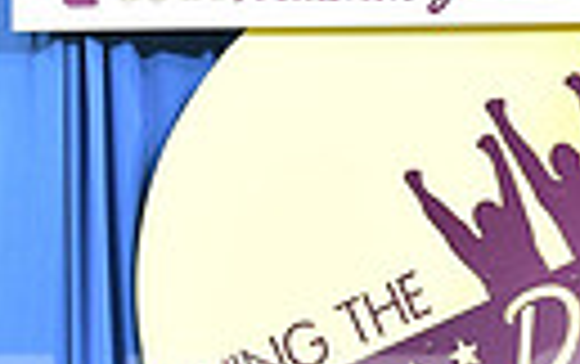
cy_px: 759
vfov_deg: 6.9
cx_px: 616
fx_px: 2896
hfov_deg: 11.3
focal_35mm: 183
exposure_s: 1/160
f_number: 5
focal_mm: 40
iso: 3200
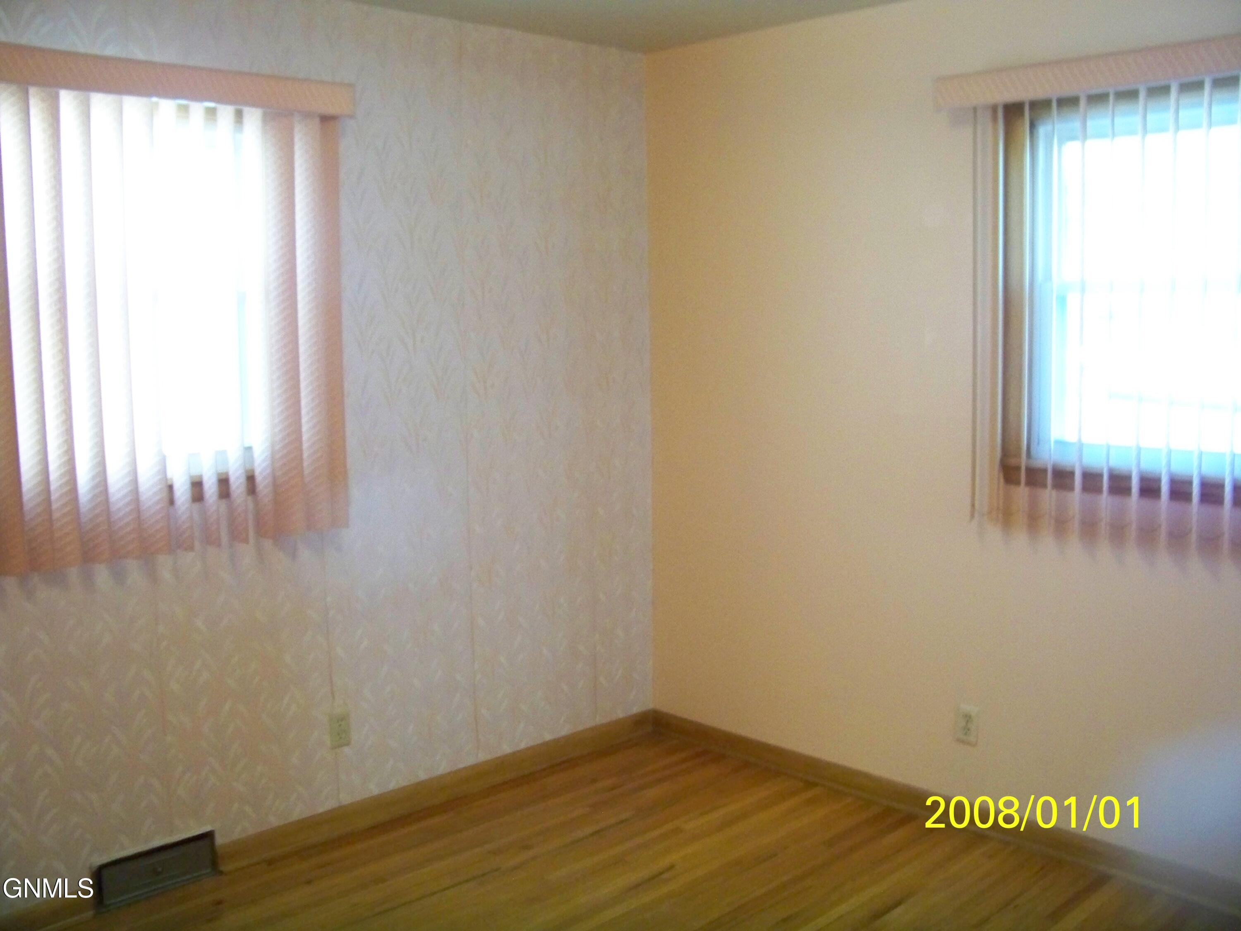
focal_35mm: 33
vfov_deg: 42.9
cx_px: 620
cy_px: 466
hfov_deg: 55.4
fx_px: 1183
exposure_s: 1/30
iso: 500
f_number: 2.8
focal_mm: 5.85
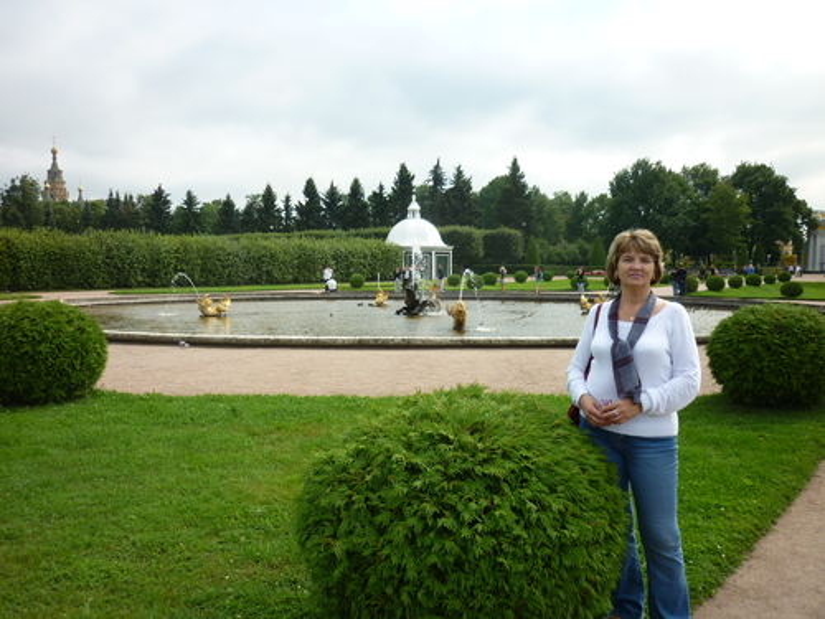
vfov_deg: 42.9
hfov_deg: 55.4
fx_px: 786
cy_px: 310
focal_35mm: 33
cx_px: 412
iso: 80
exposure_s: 1/800
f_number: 2.8
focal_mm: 5.5
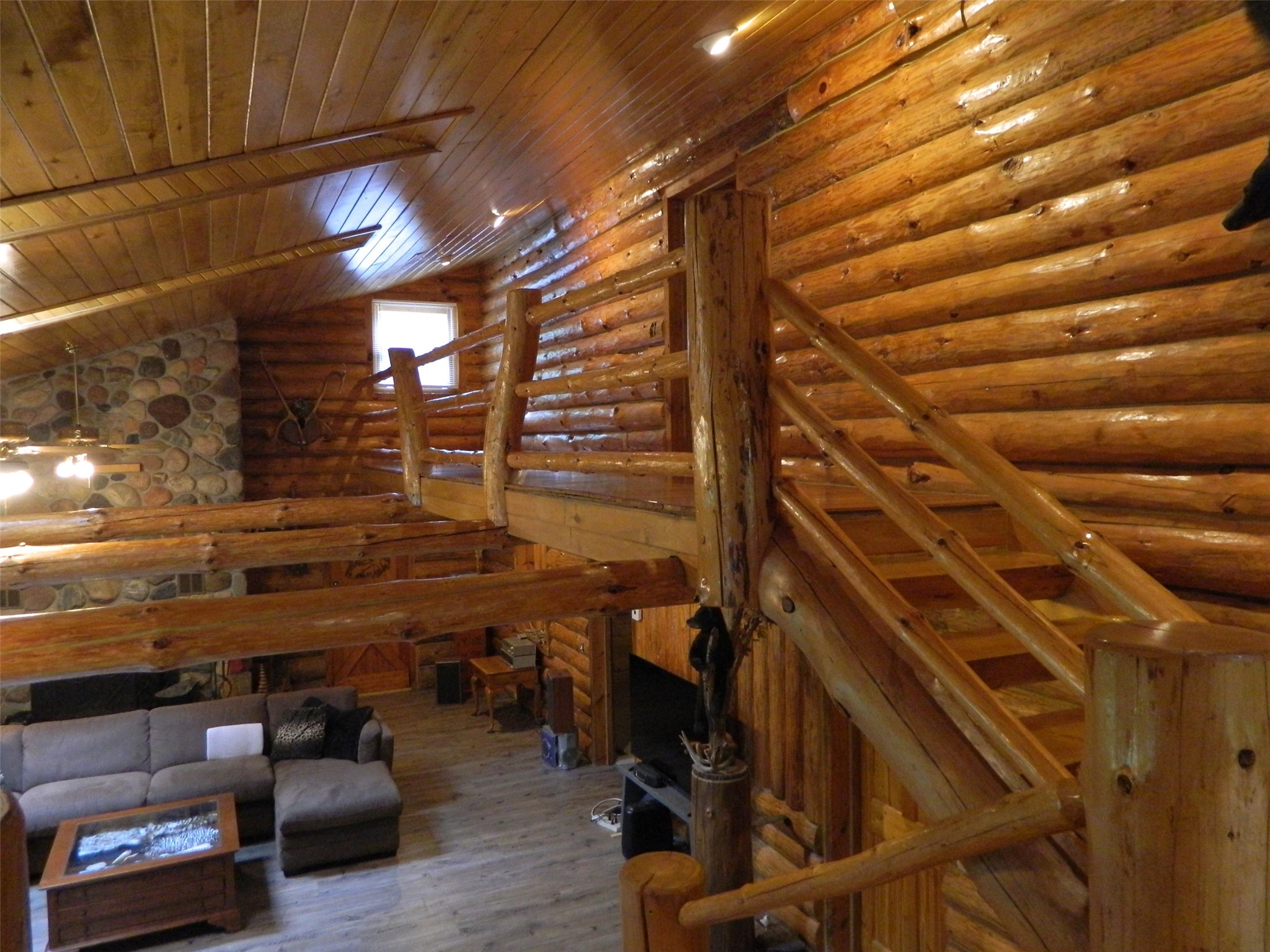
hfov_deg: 69.4
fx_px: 917
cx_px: 635
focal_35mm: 25
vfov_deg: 54.9
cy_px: 476
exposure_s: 1/25
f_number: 3.1
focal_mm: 4.5
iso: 400
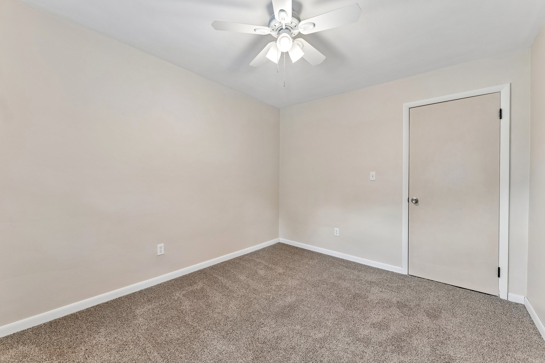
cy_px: 182
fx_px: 212
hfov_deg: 104.3
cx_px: 272
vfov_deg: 81.2
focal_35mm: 14
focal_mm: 14
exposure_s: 1/13
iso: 200
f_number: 5.6
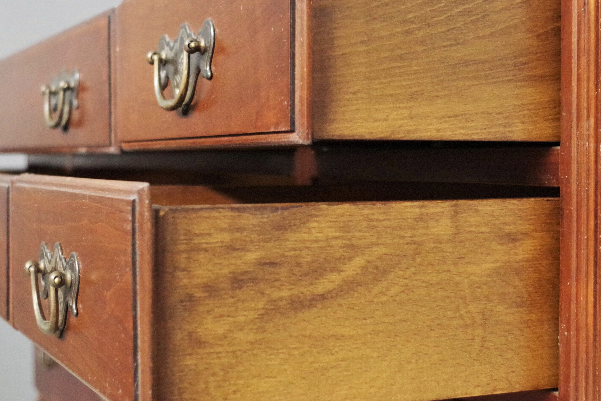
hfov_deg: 29.2
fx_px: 1152
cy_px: 153
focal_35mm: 69
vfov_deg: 19.7
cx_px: 324
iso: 3200
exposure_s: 1/60
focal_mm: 26.25
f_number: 4
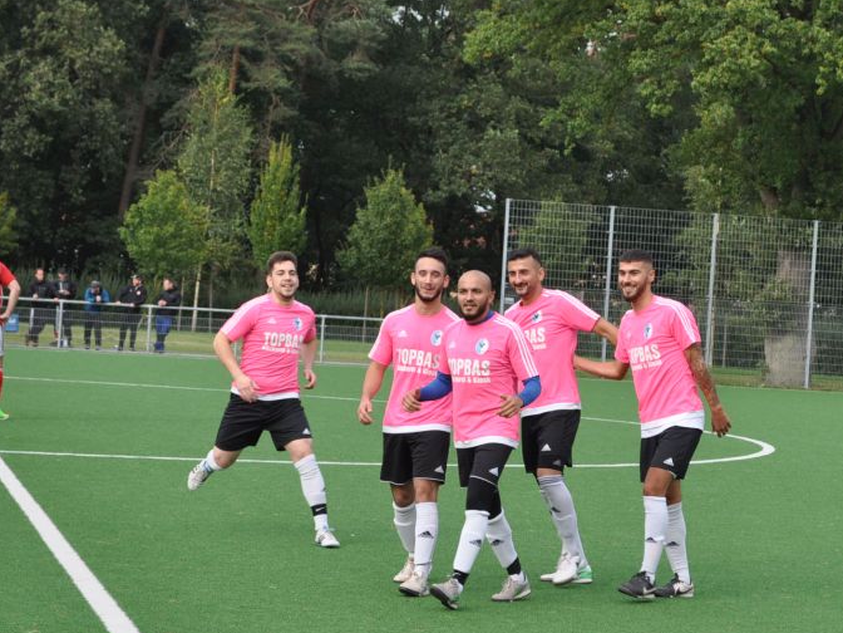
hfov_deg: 16.2
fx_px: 2940
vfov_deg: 12.3
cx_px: 621
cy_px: 376
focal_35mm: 121
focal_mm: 55
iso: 200
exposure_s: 1/200
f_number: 7.1
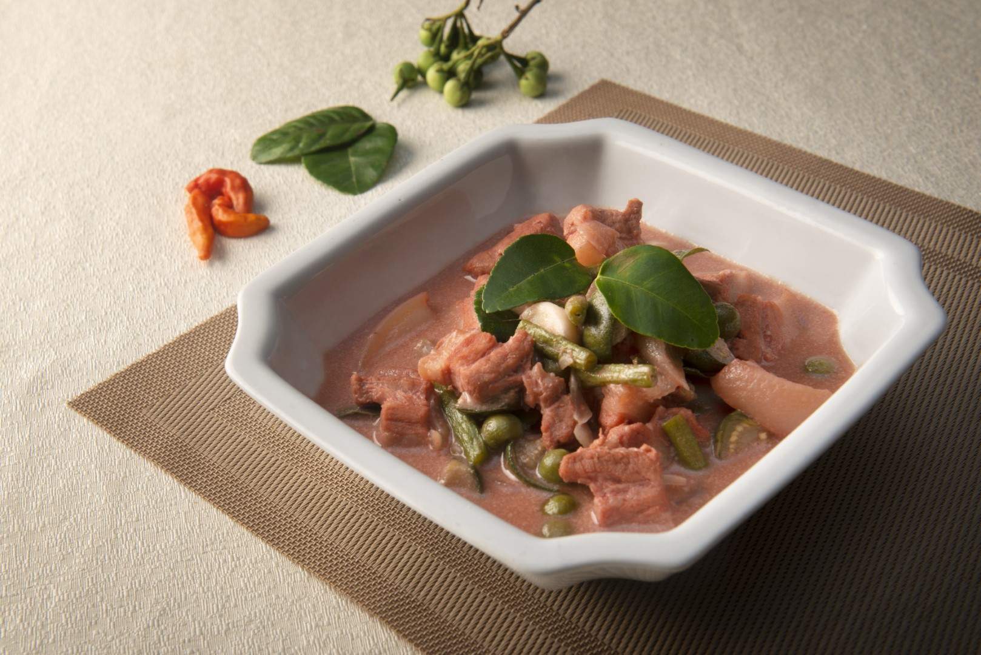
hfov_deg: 41.1
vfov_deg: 28.1
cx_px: 490
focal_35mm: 48
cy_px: 328
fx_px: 1308
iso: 125
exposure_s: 1/200
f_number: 9
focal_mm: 48
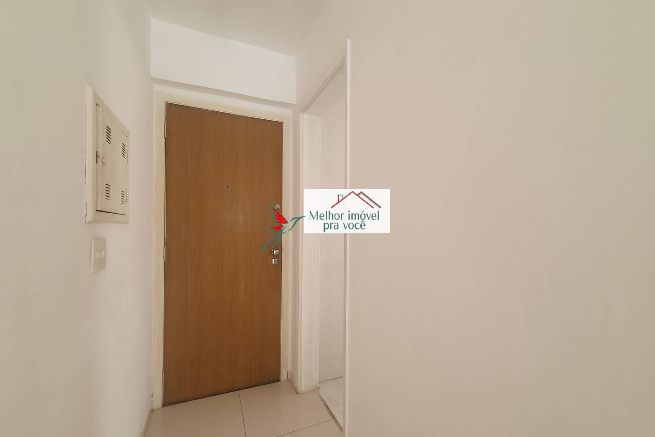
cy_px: 221
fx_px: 255
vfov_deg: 81.2
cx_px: 326
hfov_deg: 104.3
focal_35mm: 14
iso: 80
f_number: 2.2
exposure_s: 1/60
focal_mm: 1.8
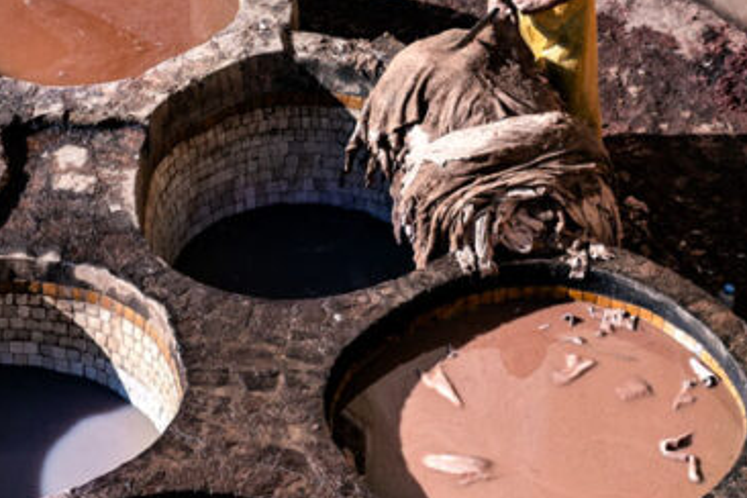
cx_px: 190
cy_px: 168
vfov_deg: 7.0
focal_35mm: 196
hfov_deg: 10.5
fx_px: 4067
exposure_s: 1/320
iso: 100
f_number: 5.6
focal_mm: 70
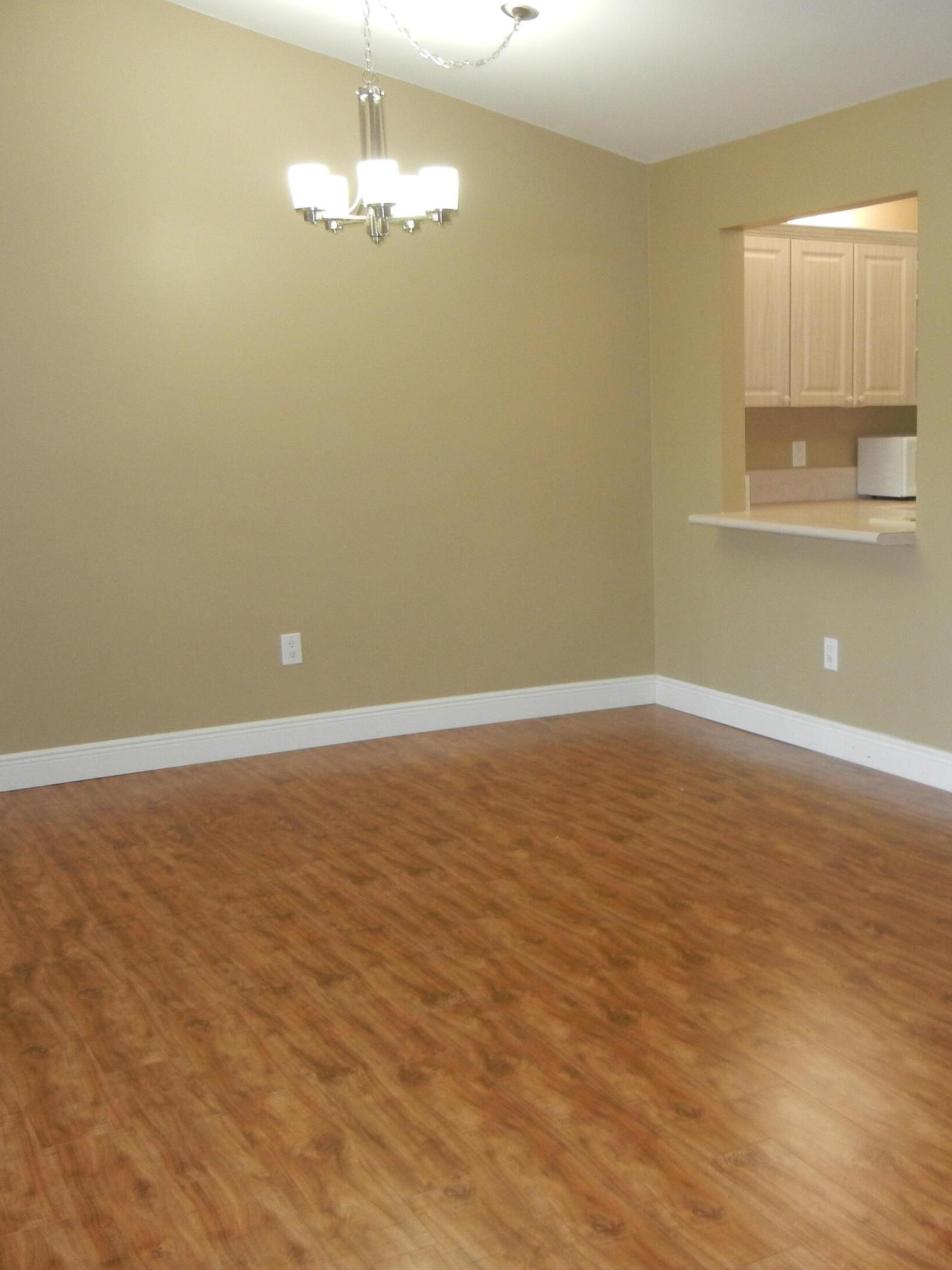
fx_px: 1504
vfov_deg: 45.8
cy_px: 624
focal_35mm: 41
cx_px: 670
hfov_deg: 34.6
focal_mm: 5.4
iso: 329
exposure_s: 1/30
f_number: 3.5
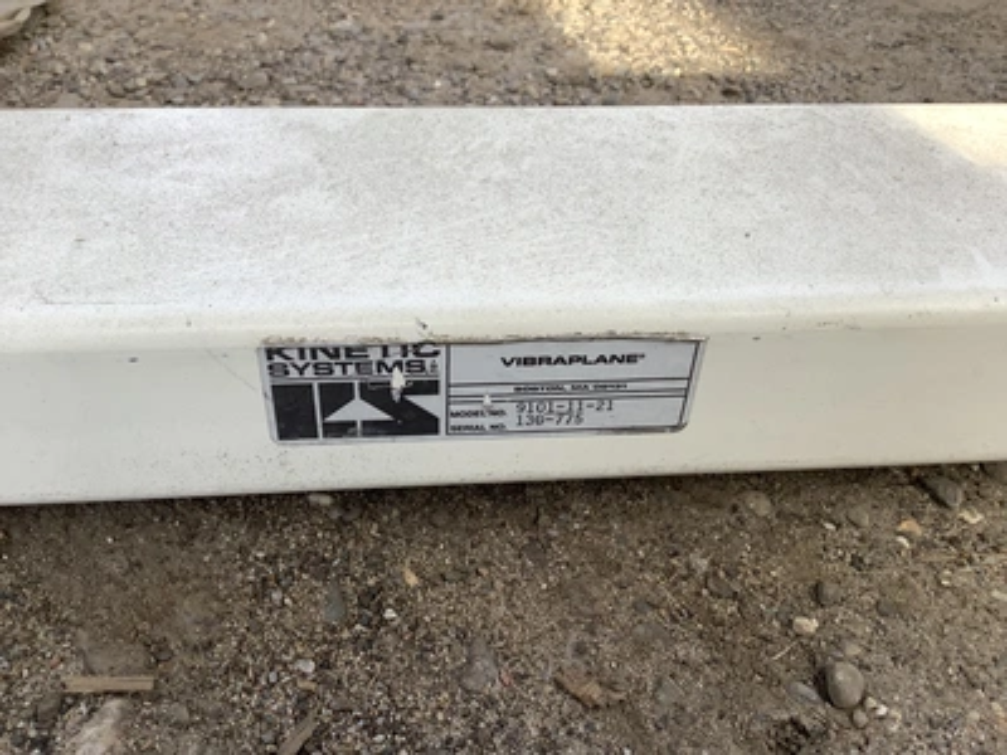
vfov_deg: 45.4
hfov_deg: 58.4
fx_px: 902
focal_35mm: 31
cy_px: 378
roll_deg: -3.8
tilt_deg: -40.8
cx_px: 504
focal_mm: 3.3
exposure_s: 1/121
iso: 25
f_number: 2.4
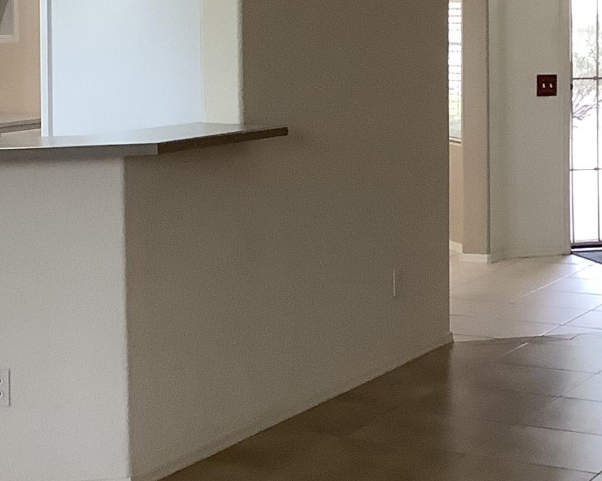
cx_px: 271
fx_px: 1639
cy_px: 80
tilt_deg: -1.8
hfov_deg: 20.8
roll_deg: -0.1
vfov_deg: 16.6
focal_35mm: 92
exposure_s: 1/60
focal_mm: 3.3
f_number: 2.4
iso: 160
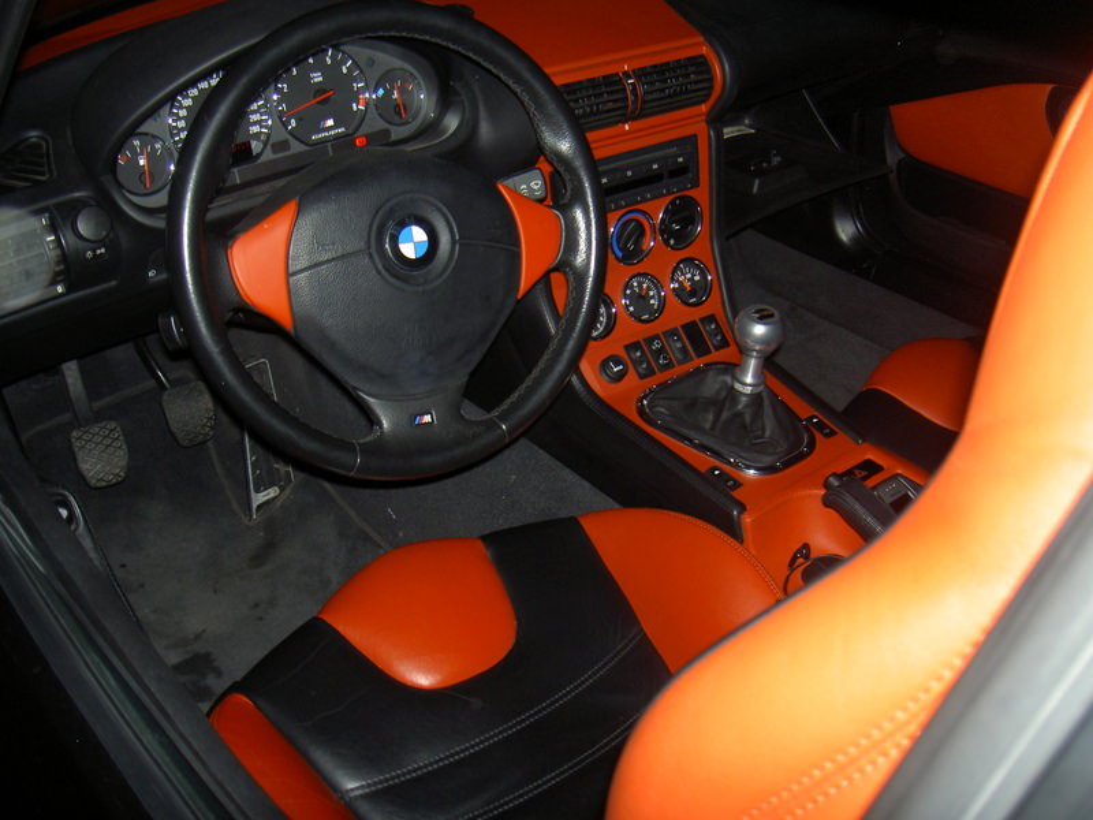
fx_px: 1231
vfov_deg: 36.8
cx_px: 546
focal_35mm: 39
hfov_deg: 47.9
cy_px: 410
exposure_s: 1/60
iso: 100
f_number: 2.8
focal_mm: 8
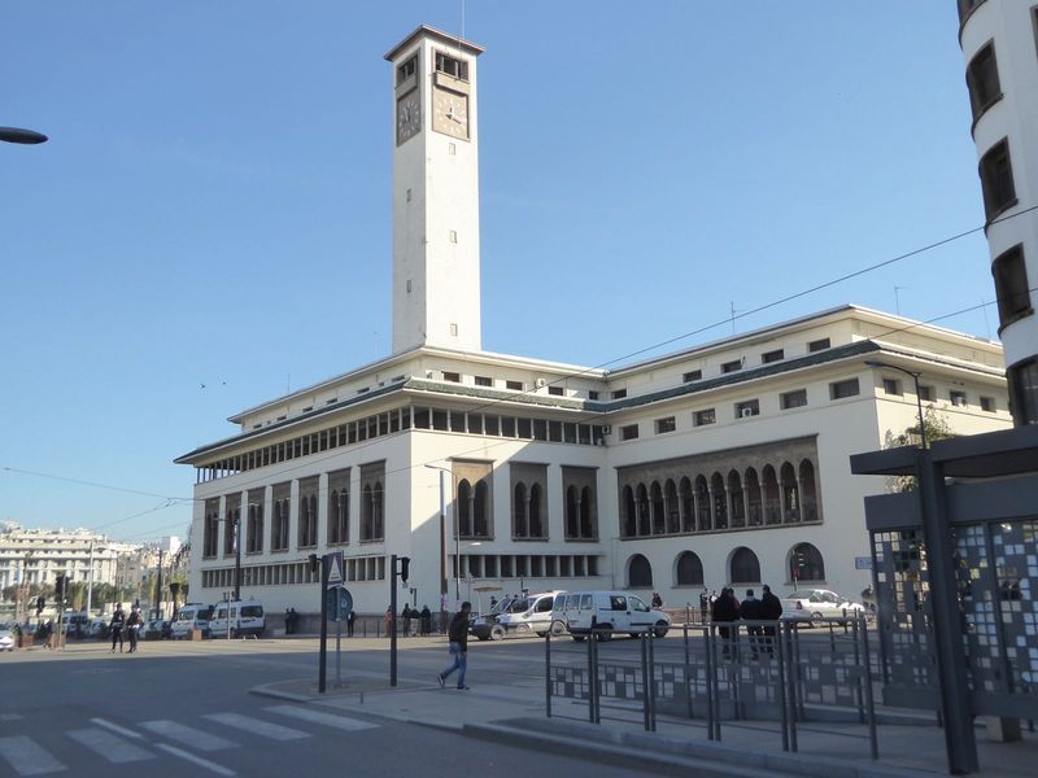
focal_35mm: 34
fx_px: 1020
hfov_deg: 54.0
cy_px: 389
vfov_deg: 41.8
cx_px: 519
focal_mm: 5.8
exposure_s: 1/640
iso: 160
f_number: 3.6
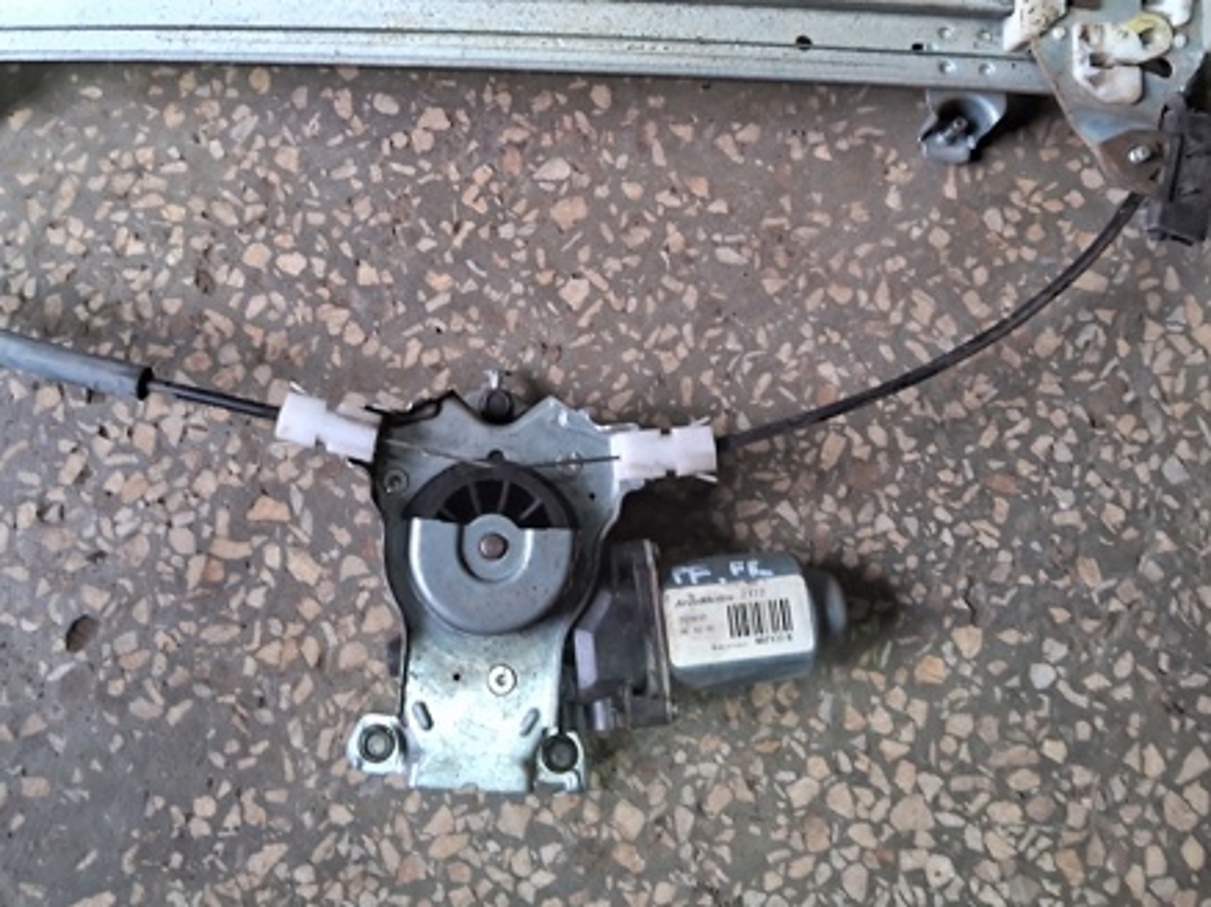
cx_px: 553
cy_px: 264
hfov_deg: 48.9
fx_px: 1329
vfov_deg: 37.1
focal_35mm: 38
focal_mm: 3.98
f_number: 1.8
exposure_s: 1/33
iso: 400
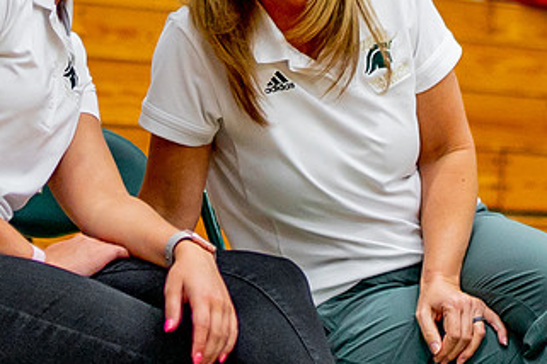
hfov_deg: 13.2
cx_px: 215
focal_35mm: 155
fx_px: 2355
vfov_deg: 8.9
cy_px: 176
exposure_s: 1/1250
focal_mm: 35
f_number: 1.4
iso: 800
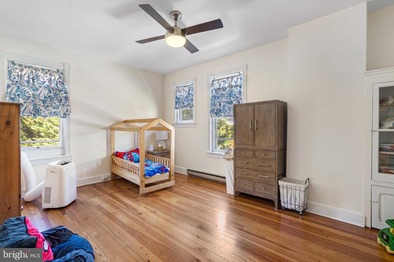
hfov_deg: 96.7
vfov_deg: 73.7
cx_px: 197
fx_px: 175
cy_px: 131
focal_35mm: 16
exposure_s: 1/320
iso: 1250
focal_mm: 16
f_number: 8
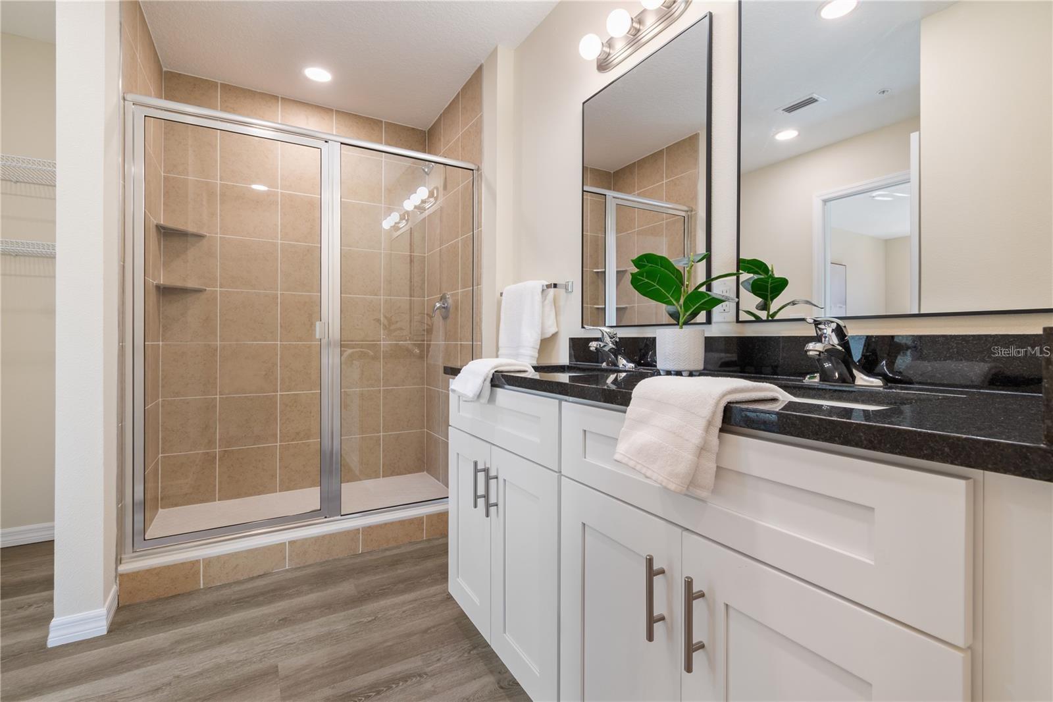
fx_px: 439
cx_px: 526
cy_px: 351
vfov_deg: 77.3
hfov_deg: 100.4
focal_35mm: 15
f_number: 7.1
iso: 100
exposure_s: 1/6
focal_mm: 10
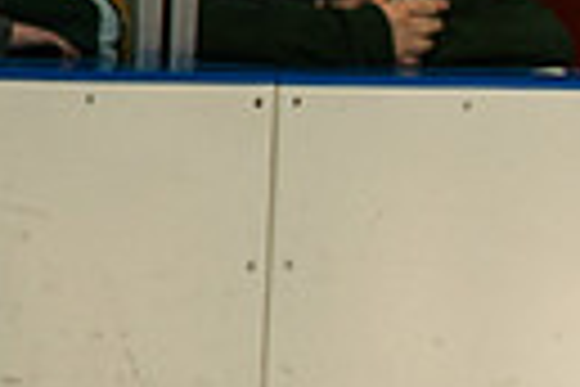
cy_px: 564
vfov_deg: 0.8
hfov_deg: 1.2
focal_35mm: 1710
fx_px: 27548
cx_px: 1439
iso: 1600
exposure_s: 1/6400
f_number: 3.2
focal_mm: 300
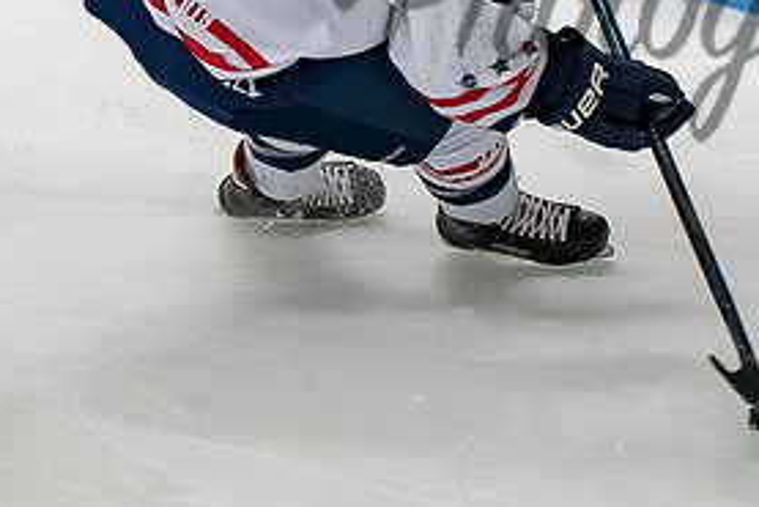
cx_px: 110
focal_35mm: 369
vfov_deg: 3.7
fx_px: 7783
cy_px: -193
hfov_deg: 5.6
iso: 2500
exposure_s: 1/800
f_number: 3.5
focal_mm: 70
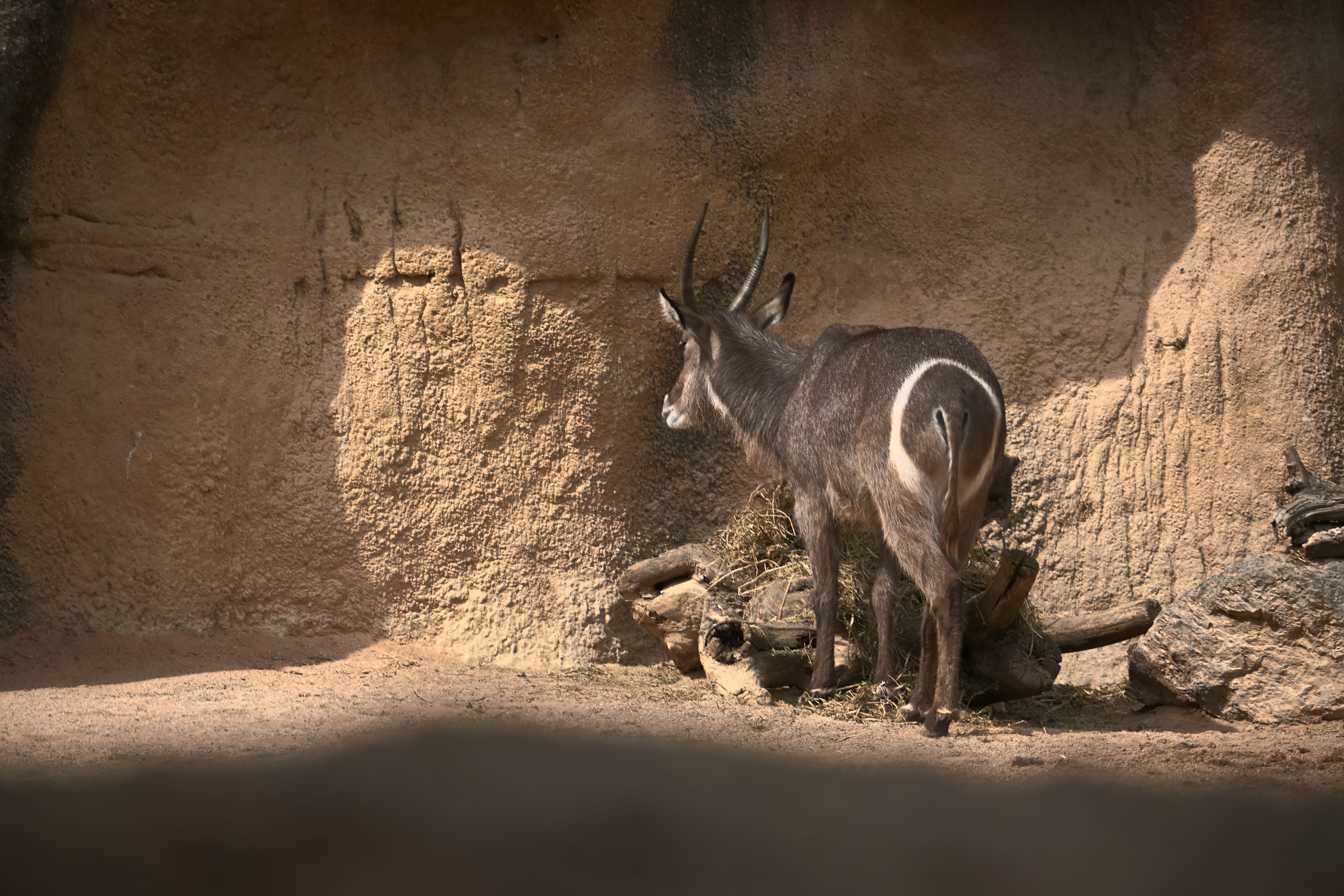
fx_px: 8399
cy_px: 448
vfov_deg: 6.1
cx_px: 672
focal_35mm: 225
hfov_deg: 9.1
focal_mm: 150
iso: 400
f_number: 5.3
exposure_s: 1/1600
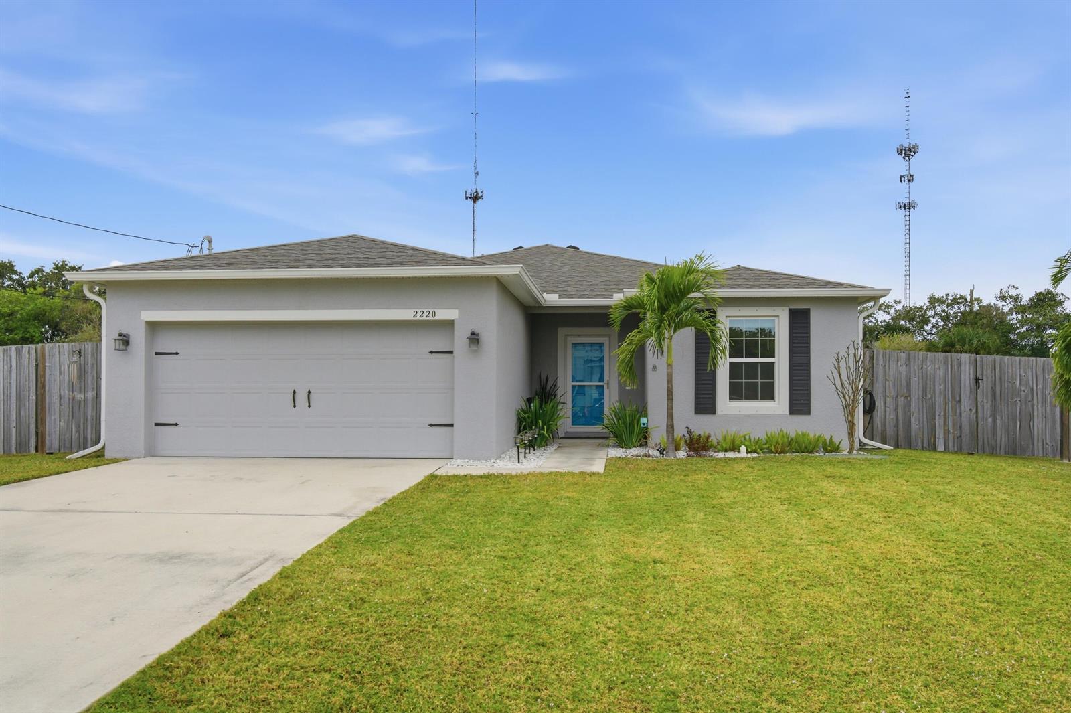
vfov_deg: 42.3
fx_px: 922
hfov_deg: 60.3
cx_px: 536
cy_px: 356
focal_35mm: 31
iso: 800
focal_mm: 31
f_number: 8
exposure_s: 1/8000
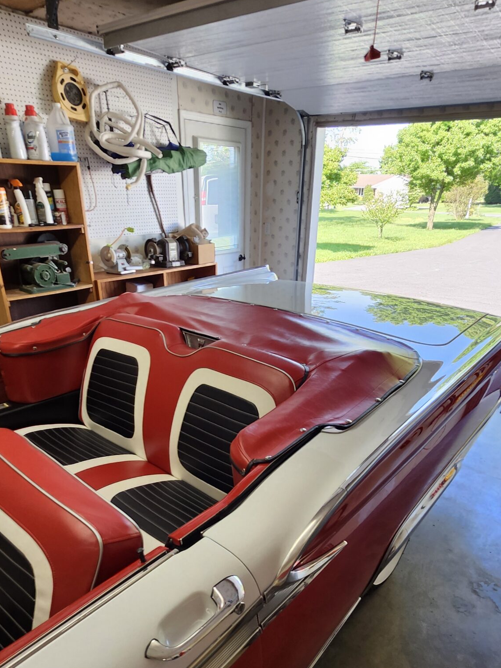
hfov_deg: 61.1
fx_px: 424
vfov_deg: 75.4
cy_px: 406
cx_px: 246
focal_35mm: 22
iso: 64
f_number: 2.2
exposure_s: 1/60
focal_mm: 1.74
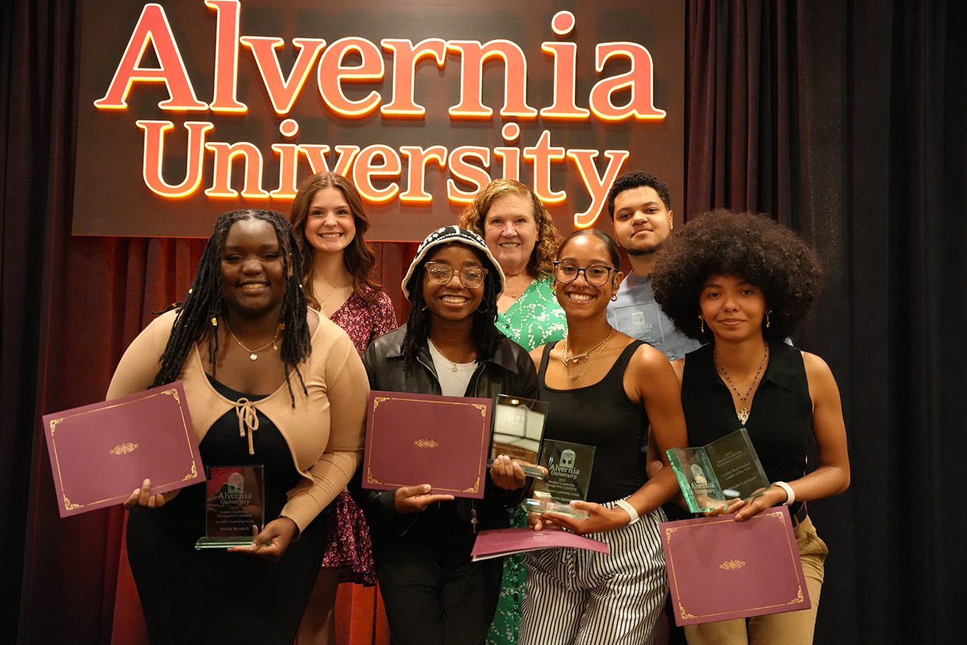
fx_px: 1074
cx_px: 484
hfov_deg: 48.5
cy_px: 322
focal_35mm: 40
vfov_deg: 33.4
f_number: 3.2
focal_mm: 40
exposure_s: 1/160
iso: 12800
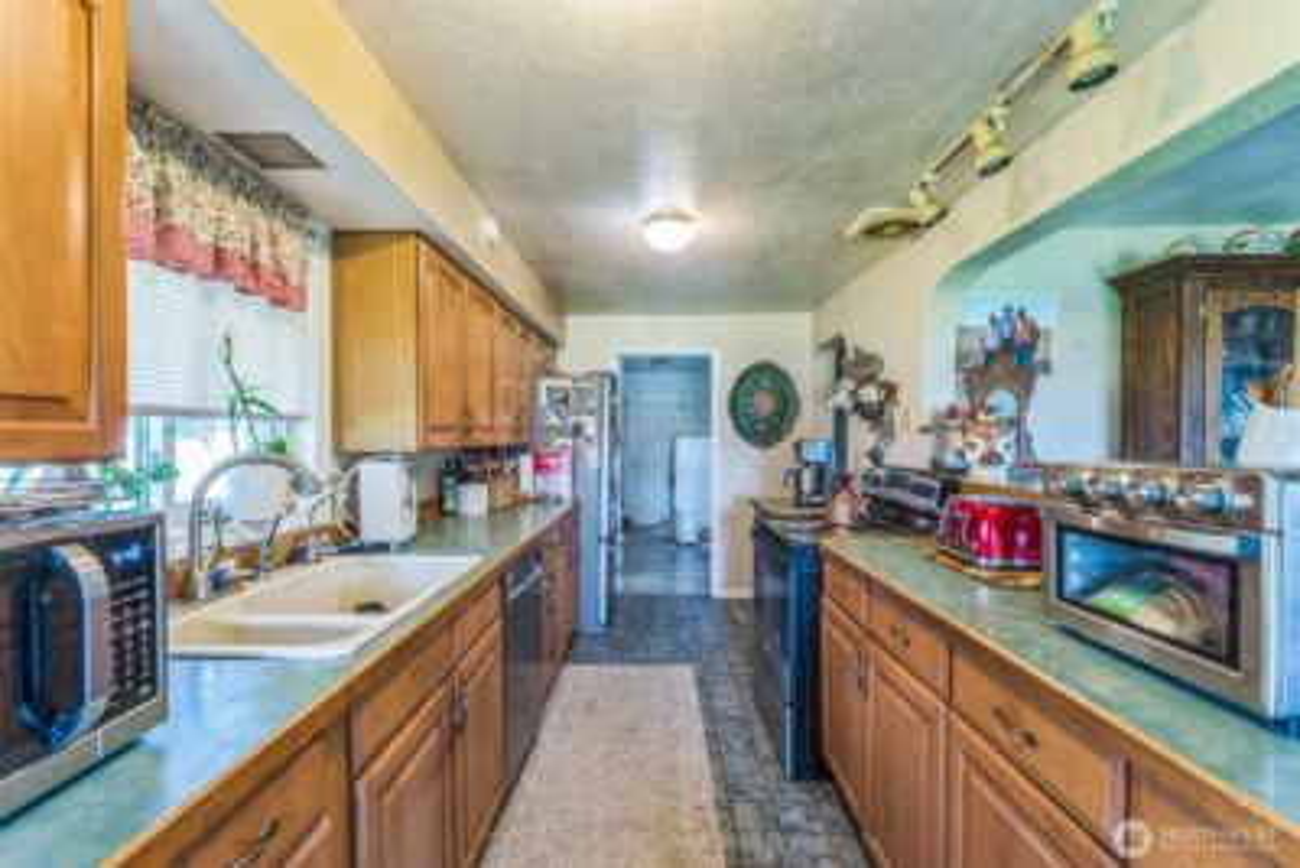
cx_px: 650
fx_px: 553
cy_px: 434
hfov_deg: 99.3
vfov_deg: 76.3
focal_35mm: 15
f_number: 8
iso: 500
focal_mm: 15.3
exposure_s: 1/6
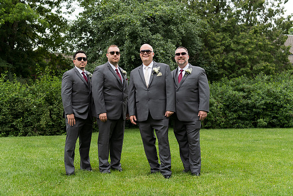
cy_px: 98
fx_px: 366
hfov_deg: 43.6
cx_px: 146
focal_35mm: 45
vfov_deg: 29.9
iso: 110
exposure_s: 1/500
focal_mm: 45
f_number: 2.8
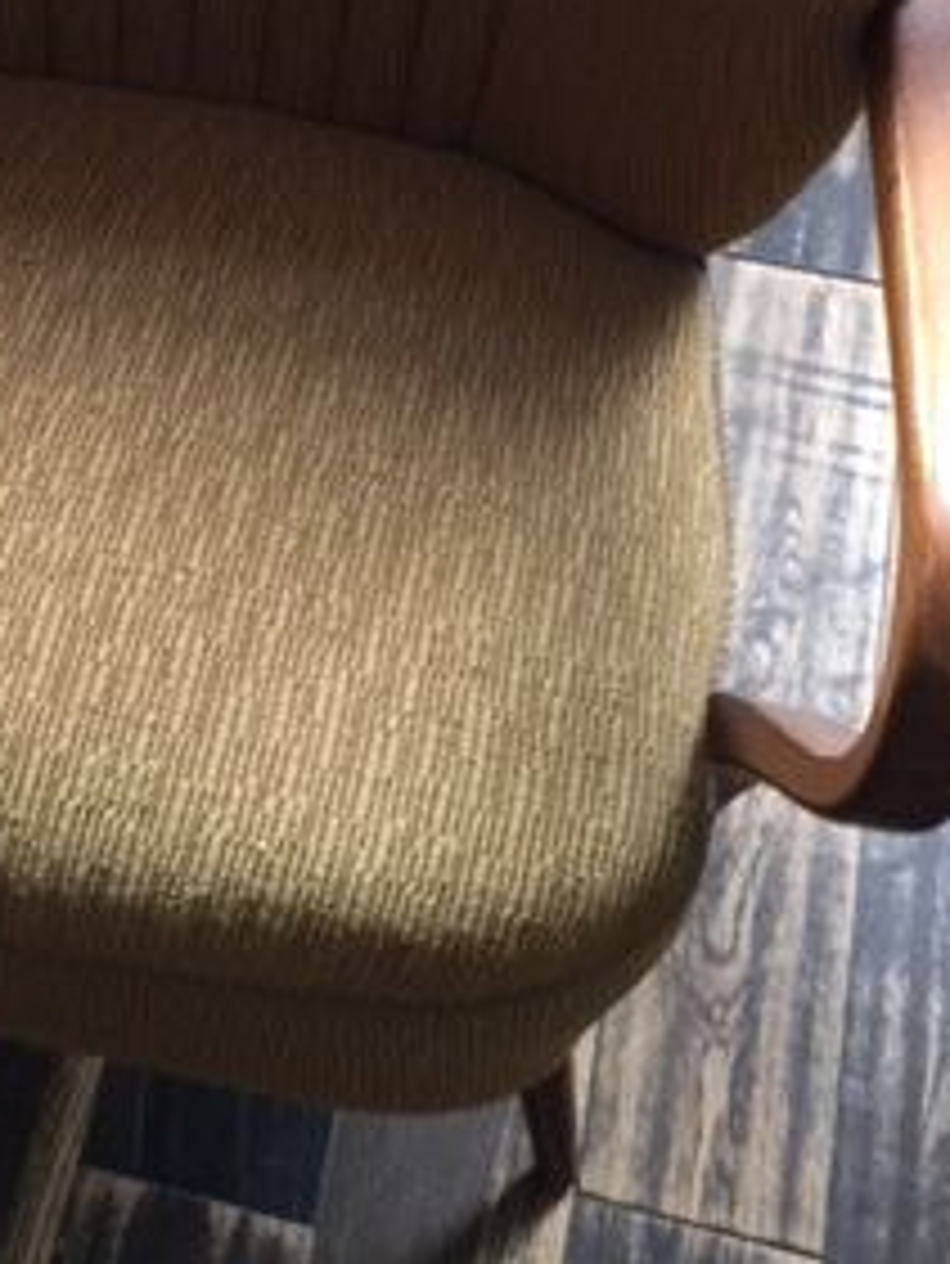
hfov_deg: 21.9
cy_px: 265
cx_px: 153
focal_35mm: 66
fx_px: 2413
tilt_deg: -53.3
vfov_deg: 28.8
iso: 64
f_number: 2.2
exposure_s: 1/17
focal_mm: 4.15
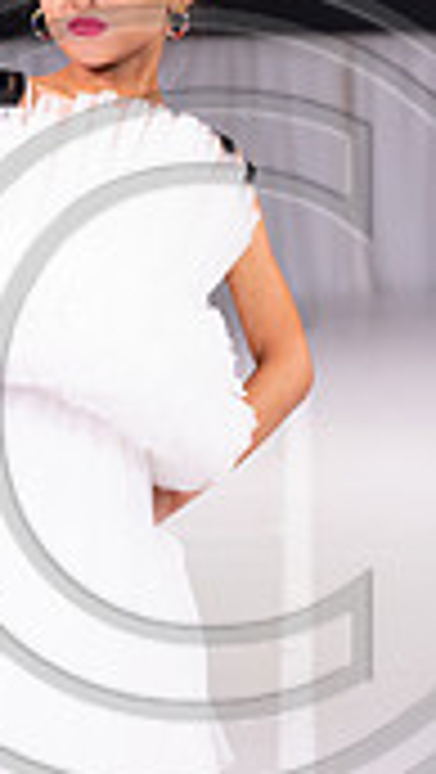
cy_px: 405
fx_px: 5600
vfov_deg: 7.9
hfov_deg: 4.5
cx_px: 178
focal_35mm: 273
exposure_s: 1/400
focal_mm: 100
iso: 2000
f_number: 5.6
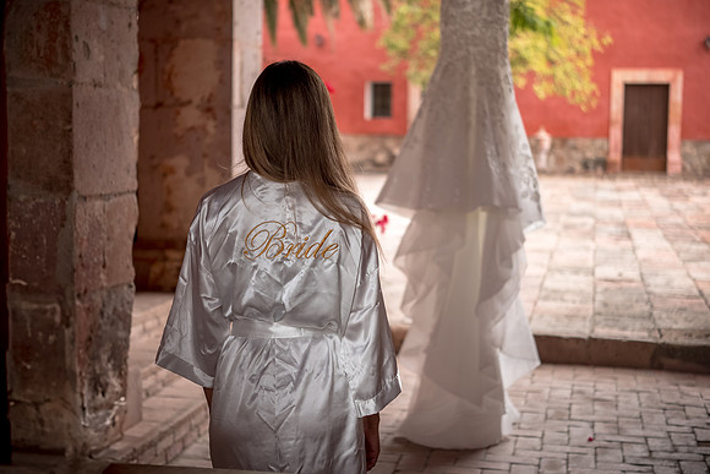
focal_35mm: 60
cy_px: 237
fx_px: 1184
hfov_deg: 33.4
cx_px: 355
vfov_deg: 22.6
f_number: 3.2
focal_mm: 60
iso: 200
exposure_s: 1/125
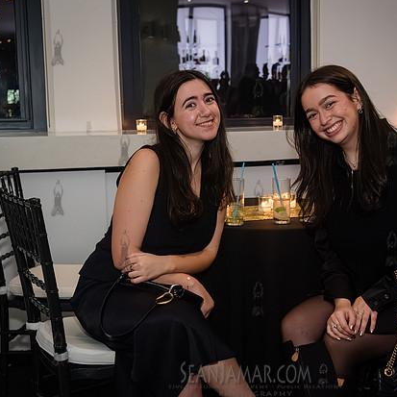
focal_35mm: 49
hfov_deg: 34.5
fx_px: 636
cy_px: 193
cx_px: 252
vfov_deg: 34.7
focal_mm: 35
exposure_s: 1/400
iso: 8000
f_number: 5
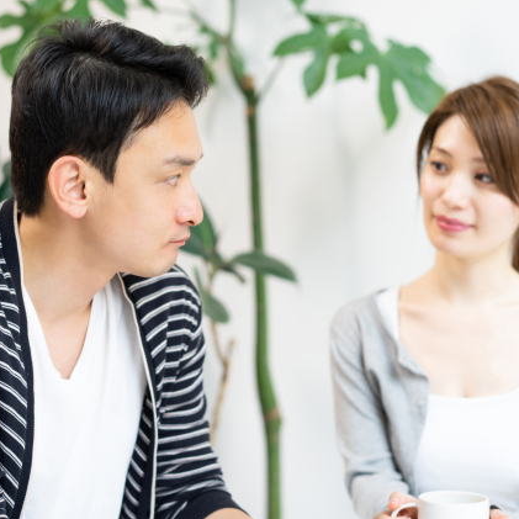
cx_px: 263
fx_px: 1204
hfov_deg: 24.3
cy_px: 262
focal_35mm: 71
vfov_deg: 24.3
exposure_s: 1/60
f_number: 2.8
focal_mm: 55
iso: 400
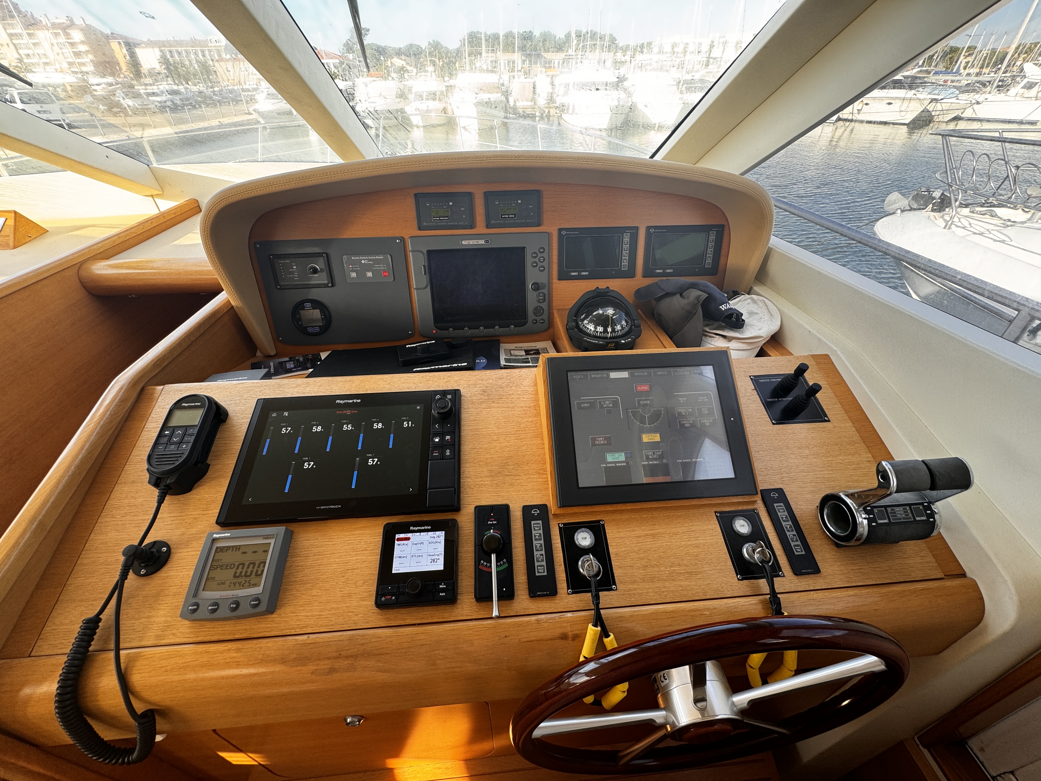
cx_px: 520
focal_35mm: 14
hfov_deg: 102.1
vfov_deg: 85.7
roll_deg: +0.5
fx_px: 421
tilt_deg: -36.6
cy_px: 390
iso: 64
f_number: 2.2
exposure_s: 1/99
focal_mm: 2.22
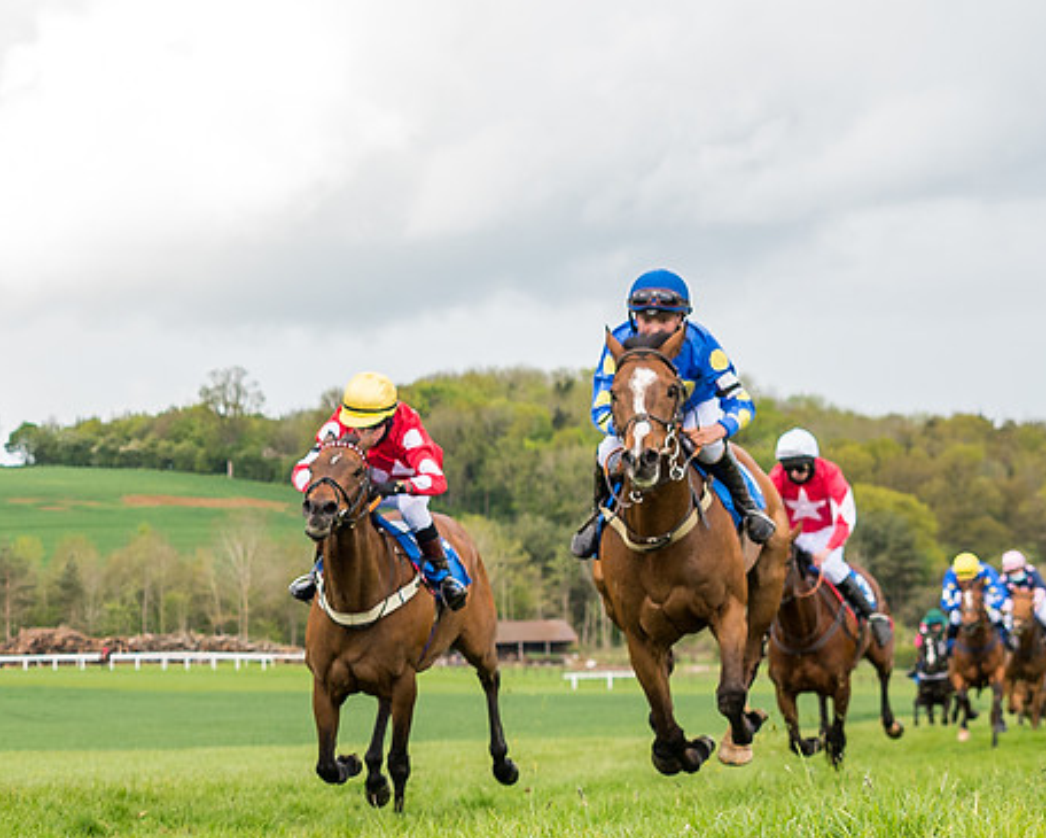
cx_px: -518
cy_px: 397
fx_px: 4738
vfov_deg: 10.1
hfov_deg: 12.0
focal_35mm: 153
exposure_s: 1/1250
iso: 400
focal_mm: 50
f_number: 5
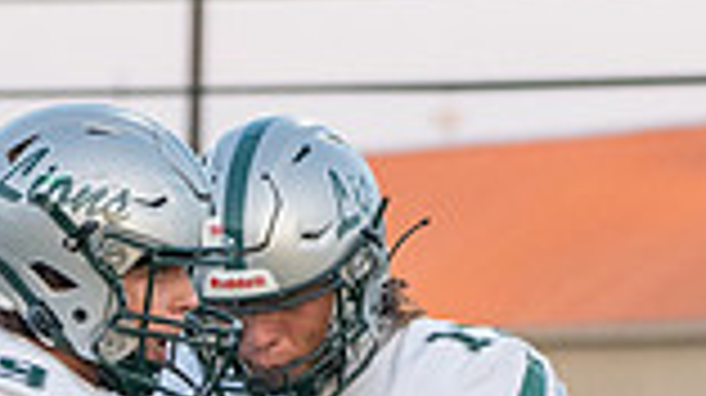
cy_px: 783
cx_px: 75
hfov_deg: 3.2
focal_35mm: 671
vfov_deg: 1.8
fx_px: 12551
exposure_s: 1/1000
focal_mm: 133
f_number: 5.6
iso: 2500
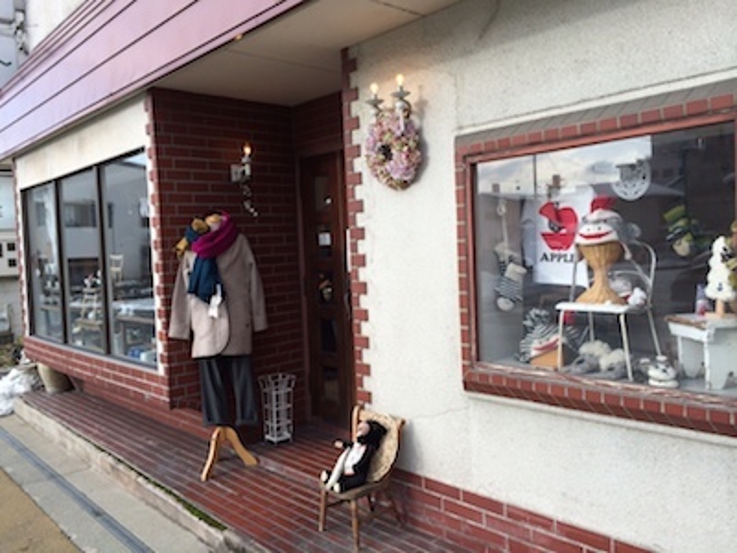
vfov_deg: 46.8
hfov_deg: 60.0
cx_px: 368
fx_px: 639
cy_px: 276
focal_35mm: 30
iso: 32
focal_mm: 4.12
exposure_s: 1/707
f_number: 2.2
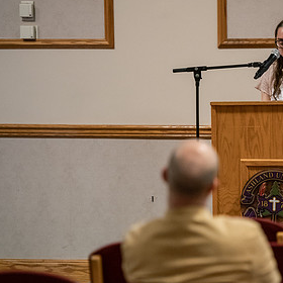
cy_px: 156
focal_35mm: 299
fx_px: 2766
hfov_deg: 5.8
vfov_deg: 5.9
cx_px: 265
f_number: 2.8
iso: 3200
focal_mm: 170
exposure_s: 1/200
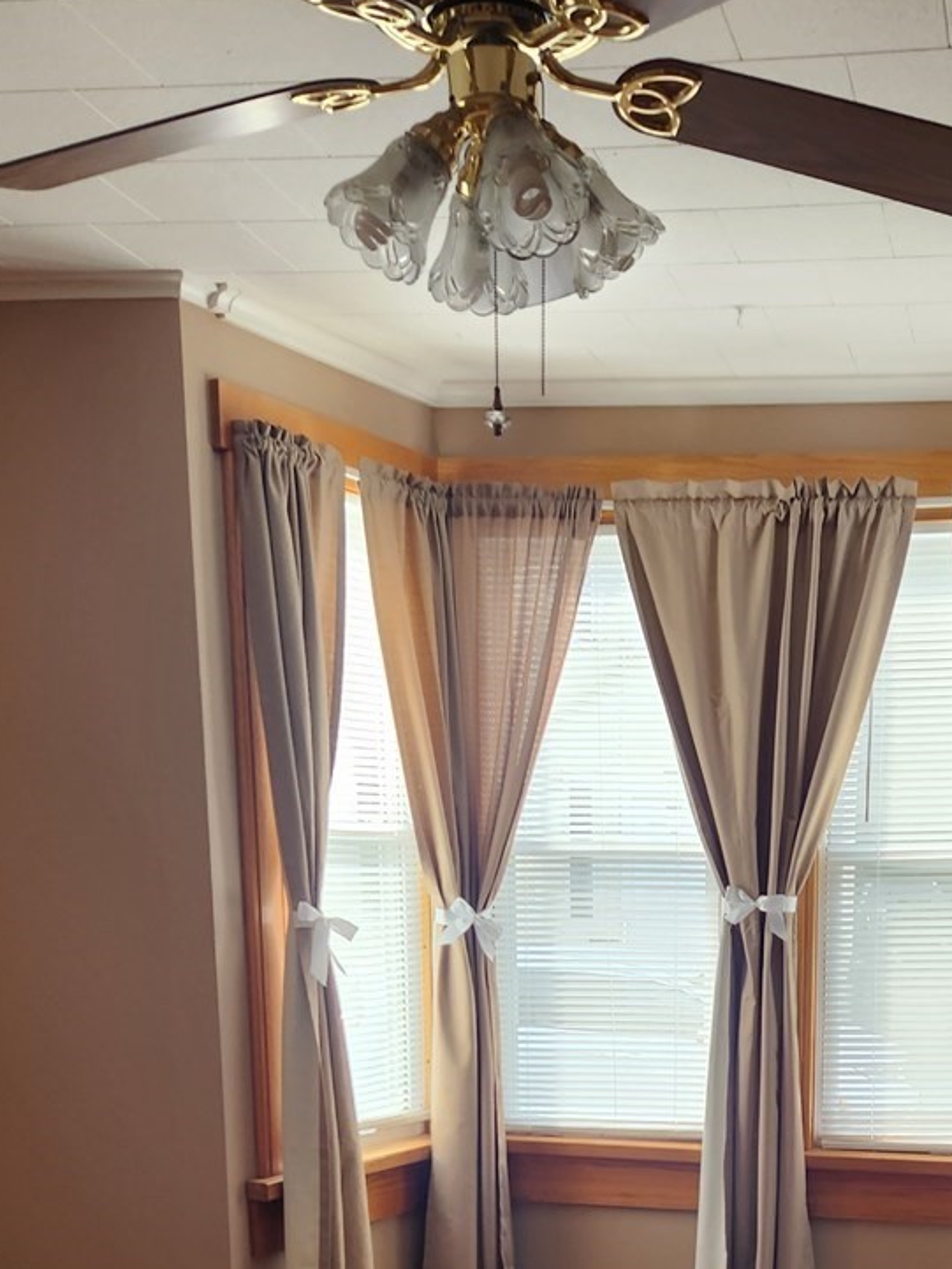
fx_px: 1796
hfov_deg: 29.1
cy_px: 1230
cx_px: 734
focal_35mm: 49
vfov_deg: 35.6
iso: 125
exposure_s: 1/180
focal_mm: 5.4
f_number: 1.8
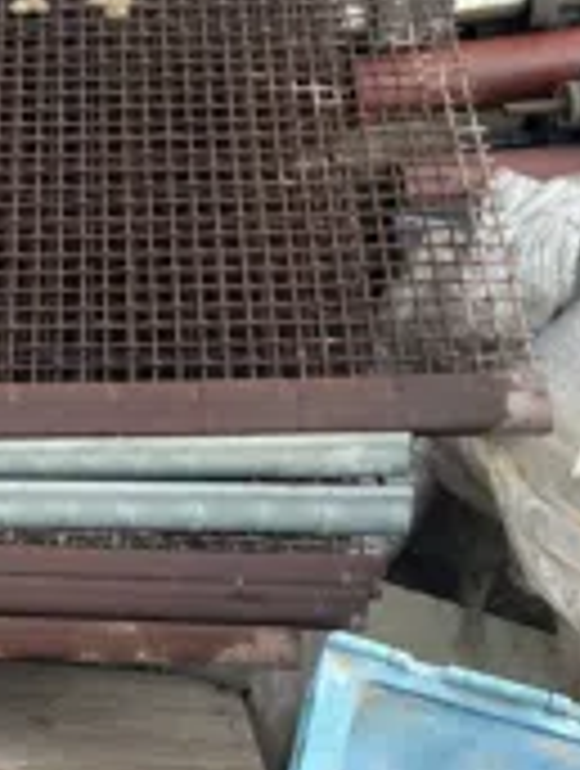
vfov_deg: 34.2
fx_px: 1246
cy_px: 464
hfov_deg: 25.6
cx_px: 90
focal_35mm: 56
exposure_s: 1/60
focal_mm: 6.86
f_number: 1.78
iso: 500
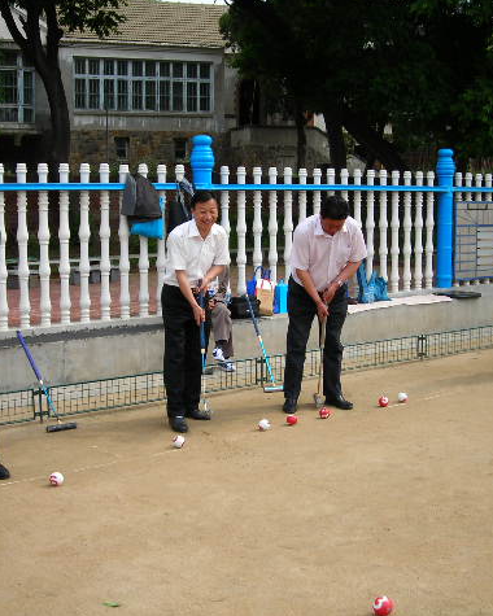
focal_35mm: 50
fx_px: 912
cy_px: 307
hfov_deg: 30.2
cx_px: 263
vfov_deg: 37.3
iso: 50
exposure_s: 1/404
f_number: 3.2
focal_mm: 6.3
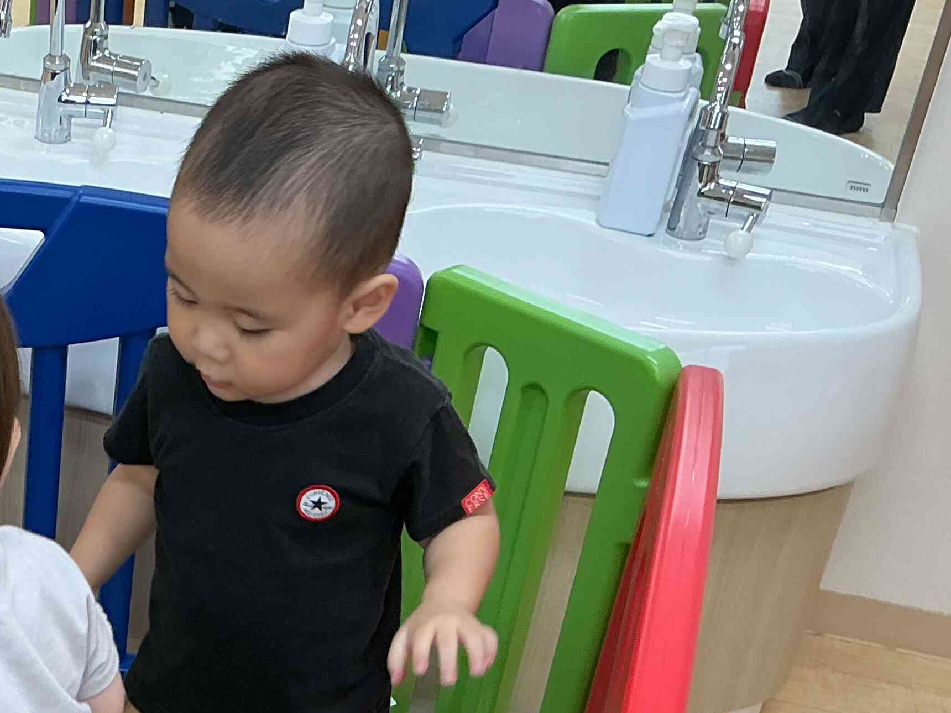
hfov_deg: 26.9
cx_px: -13
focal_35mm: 68
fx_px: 1868
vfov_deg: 20.8
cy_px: 732
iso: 40
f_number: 1.8
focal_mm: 3
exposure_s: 1/60
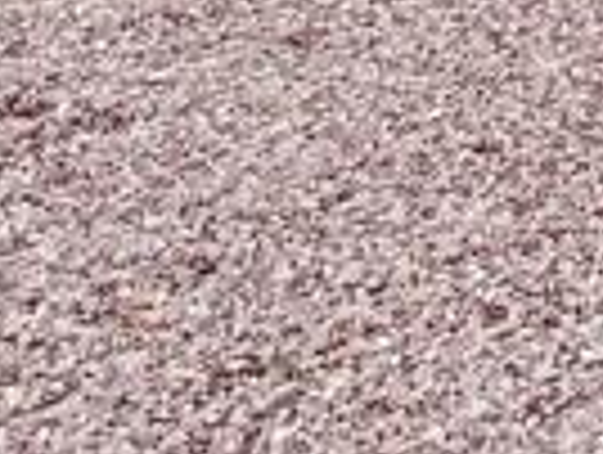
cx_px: 1336
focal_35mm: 122
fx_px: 2129
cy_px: -1052
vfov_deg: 9.0
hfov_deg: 13.1
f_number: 2.2
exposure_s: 1/217
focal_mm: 1.64
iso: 40
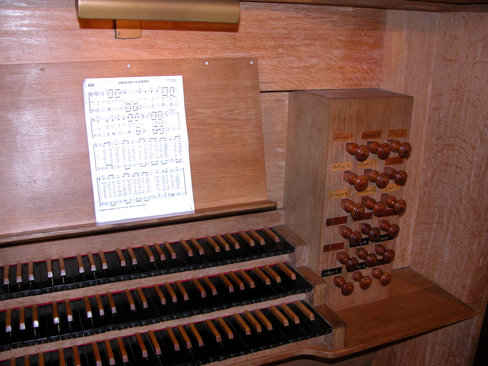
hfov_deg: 52.6
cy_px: 183
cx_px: 244
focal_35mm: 35
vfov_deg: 40.7
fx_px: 493
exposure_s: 1/60
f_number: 2.8
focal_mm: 8.9
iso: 200
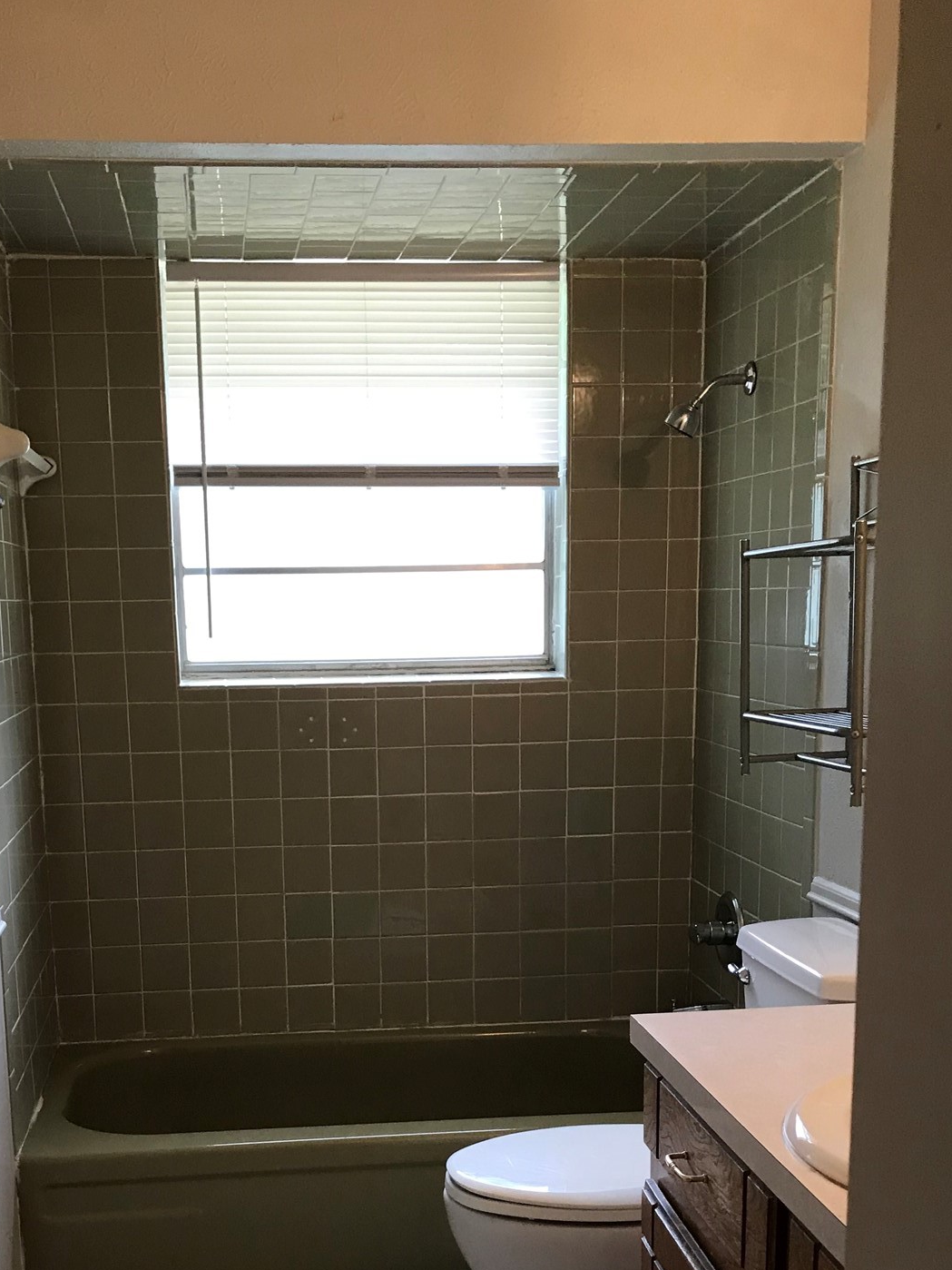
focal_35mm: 41
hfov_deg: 35.0
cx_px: 373
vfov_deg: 44.6
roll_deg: +1.2
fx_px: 1504
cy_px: 912
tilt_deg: -11.8
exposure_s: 1/30
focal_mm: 3.99
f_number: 1.8
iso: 40
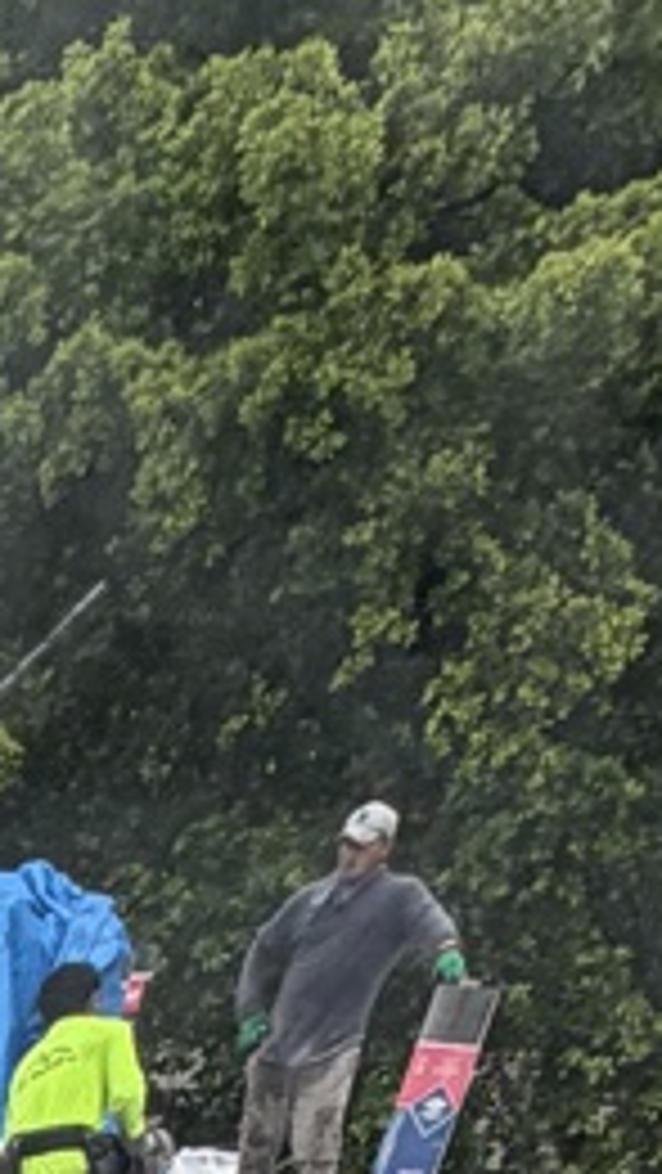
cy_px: 3090
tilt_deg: -35.0
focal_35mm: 103
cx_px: -1491
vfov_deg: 13.1
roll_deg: -2.9
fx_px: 3211
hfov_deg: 8.9
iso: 40
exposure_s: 1/590
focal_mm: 2.22
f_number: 2.2
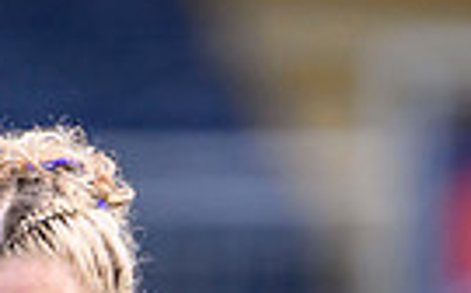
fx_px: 48756
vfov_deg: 0.3
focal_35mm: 3803
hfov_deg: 0.6
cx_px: 29
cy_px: 858
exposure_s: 1/3200
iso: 500
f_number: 3.2
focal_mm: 400
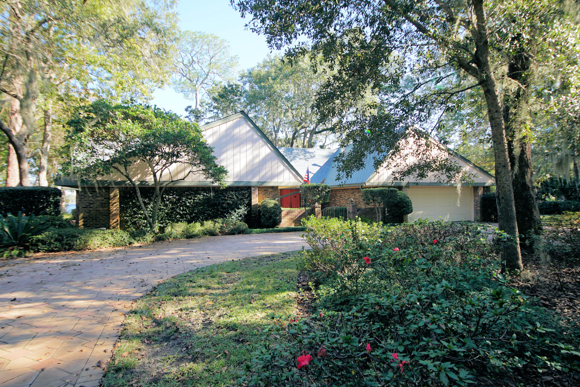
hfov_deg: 90.0
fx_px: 290
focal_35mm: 18
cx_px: 290
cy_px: 194
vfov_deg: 67.4
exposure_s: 1/80
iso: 100
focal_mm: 12
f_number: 5
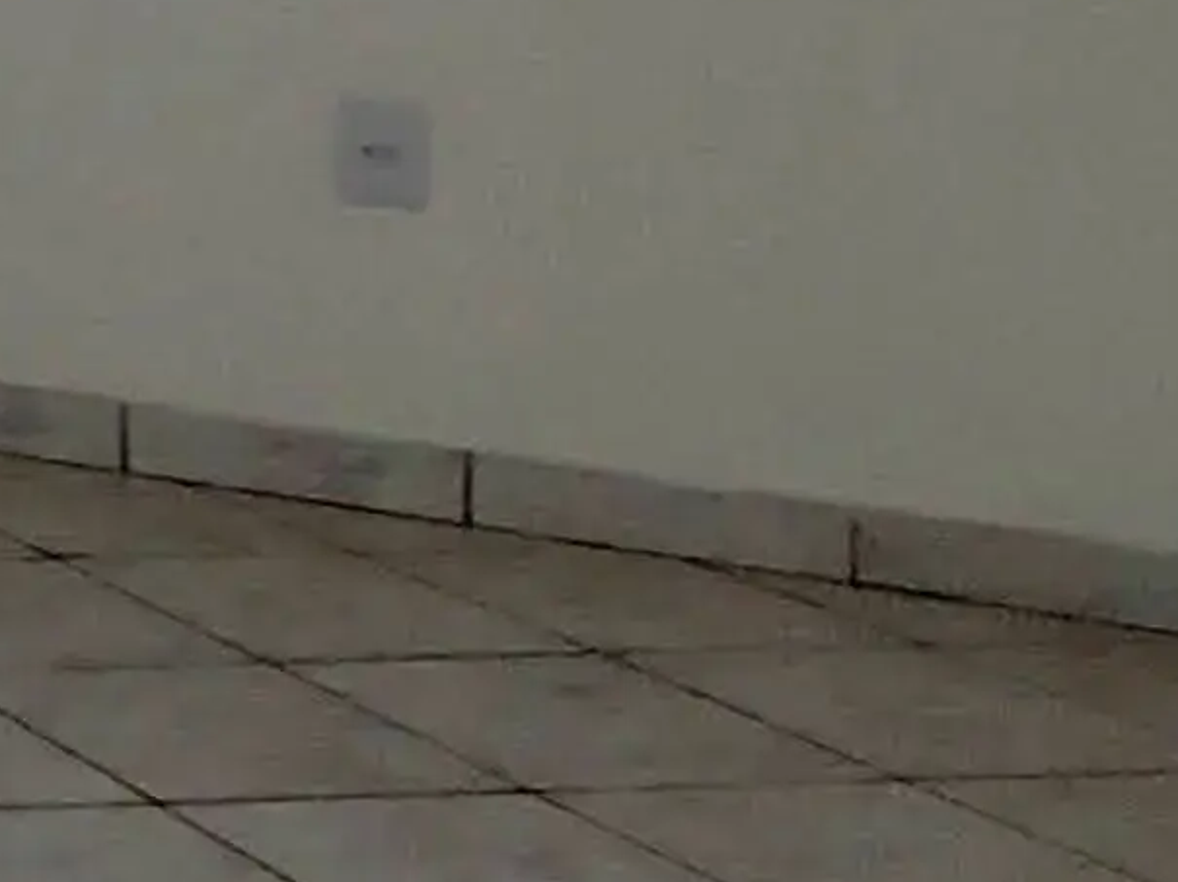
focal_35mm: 86
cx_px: -1916
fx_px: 2925
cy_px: -349
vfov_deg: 16.0
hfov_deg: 13.4
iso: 80
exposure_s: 1/120
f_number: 2.2
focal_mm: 1.74
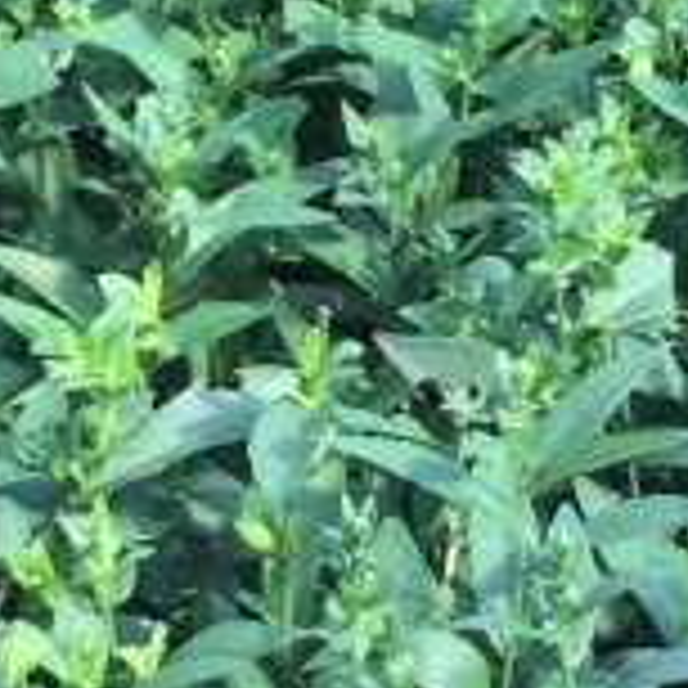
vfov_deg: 9.8
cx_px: 414
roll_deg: +2.9
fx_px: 4025
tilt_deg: -40.5
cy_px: 362
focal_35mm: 179
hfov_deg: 9.8
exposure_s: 1/255
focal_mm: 4.15
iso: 32
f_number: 2.2
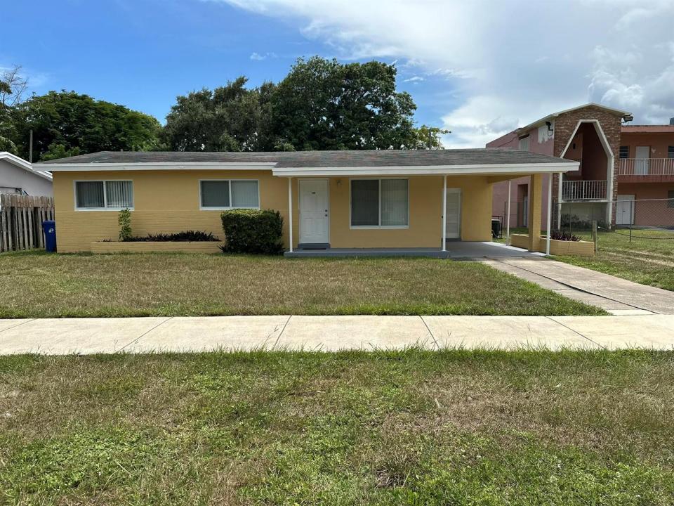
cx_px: 337
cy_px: 253
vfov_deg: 56.8
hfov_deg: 71.6
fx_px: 467
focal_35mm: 24
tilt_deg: -4.6
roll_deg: +0.2
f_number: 1.78
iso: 80
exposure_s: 1/4545
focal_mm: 6.86
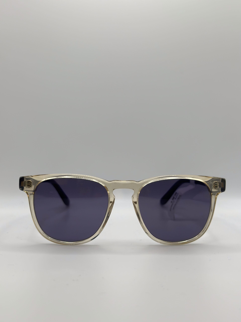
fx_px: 446
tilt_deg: -10.5
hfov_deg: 30.3
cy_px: 161
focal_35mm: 48
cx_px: 120
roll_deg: -0.5
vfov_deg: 39.7
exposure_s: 1/659
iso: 80
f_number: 1.78
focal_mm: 6.86
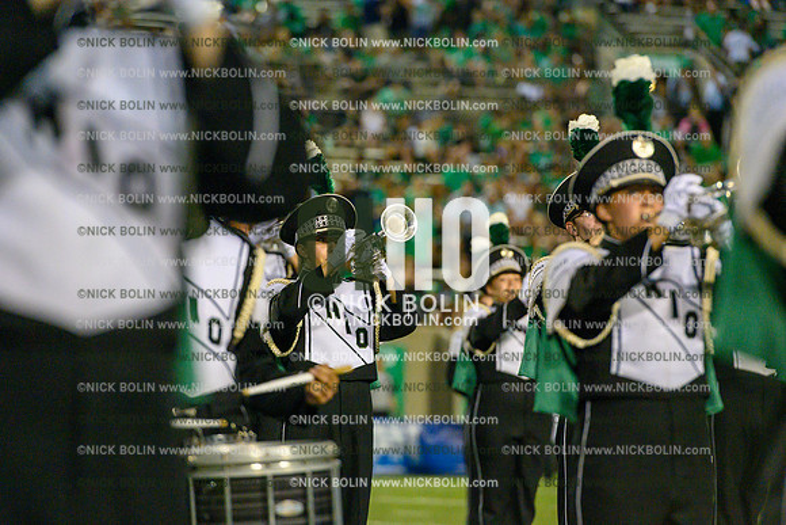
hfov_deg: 10.3
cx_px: 393
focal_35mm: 200
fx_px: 4367
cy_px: 262
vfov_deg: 6.9
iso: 10000
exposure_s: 1/1600
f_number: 4
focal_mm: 200
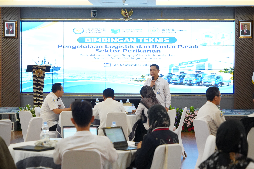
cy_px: 84
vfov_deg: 14.0
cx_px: 127
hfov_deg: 20.8
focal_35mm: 98
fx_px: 691
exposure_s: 1/125
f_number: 6.3
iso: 6400
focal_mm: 98
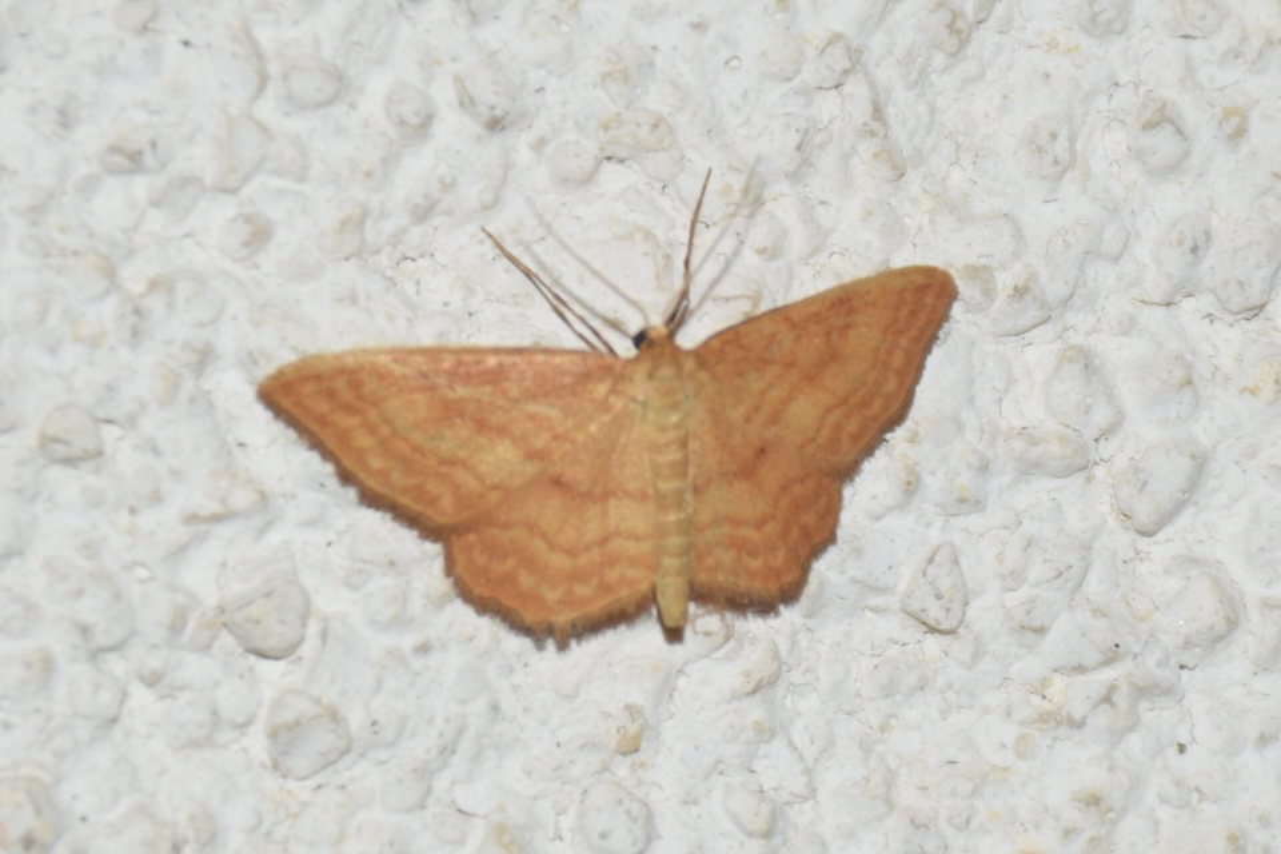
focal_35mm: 210
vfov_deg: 6.5
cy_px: 427
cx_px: 640
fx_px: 7472
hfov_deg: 9.8
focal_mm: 140
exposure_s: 1/60
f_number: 7.1
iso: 320
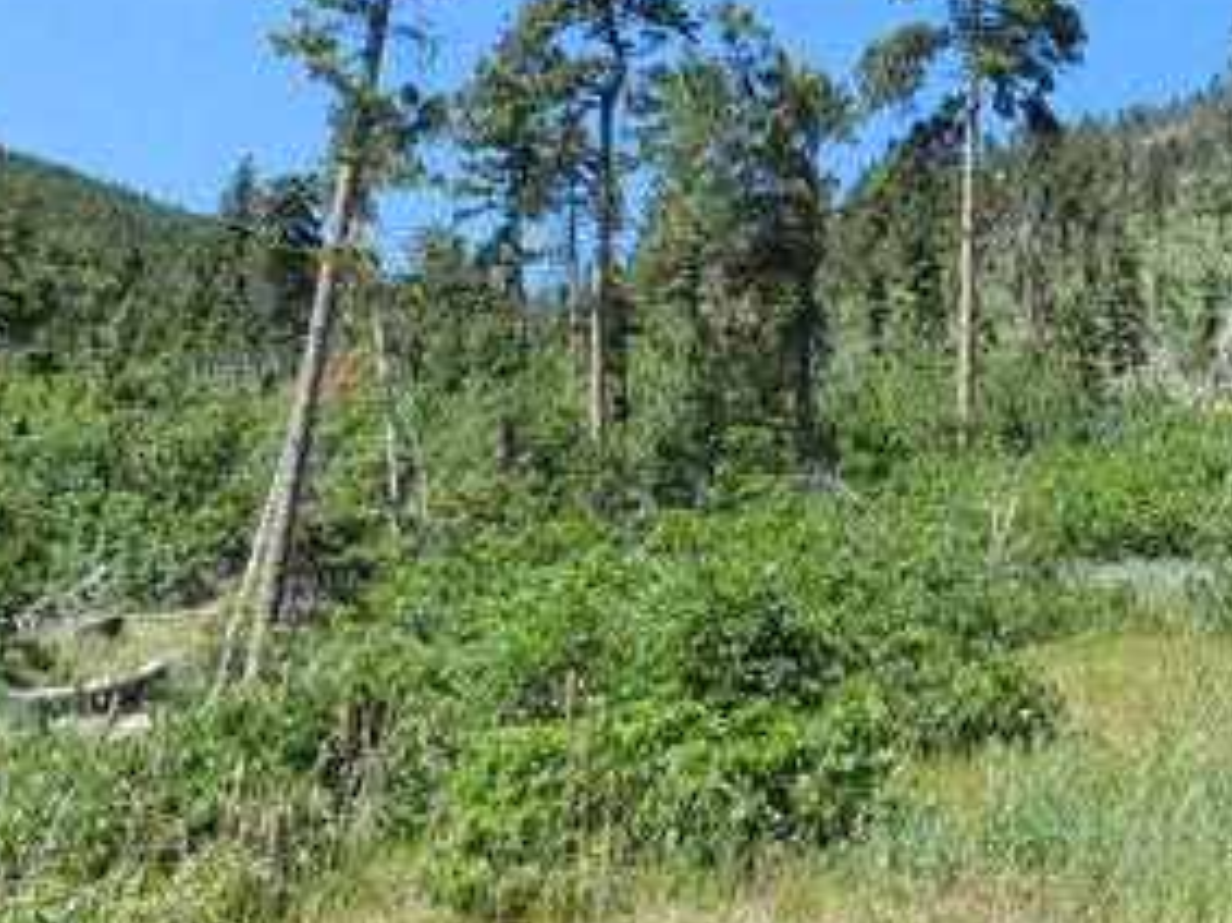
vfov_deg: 27.8
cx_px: 984
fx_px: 1850
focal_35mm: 52
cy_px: 281
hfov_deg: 35.6
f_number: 6
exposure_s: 1/1500
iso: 800
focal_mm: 4
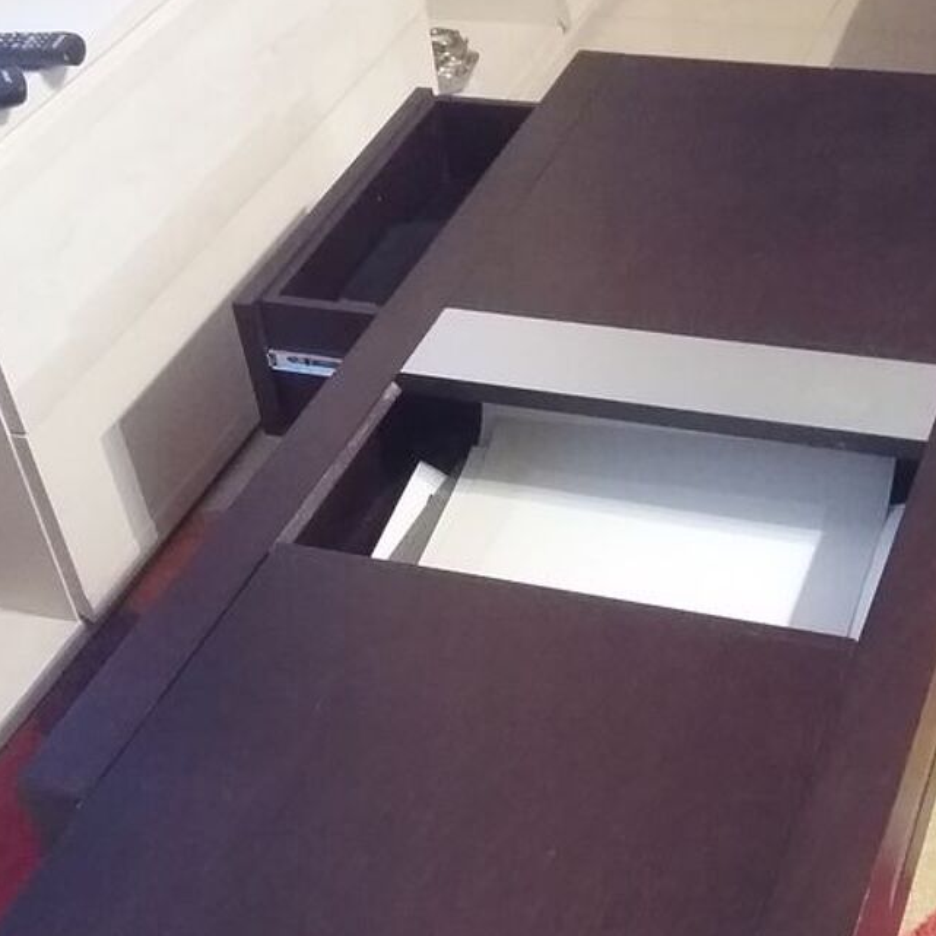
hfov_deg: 30.0
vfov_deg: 29.8
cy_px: 629
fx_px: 1744
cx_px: 561
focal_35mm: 57
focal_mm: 3.3
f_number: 2.2
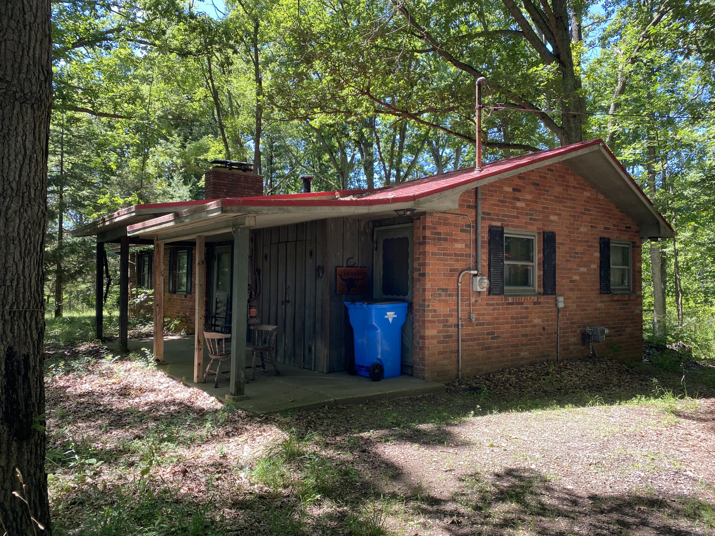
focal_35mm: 26
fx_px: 537
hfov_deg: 67.3
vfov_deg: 53.1
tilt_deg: +1.3
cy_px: 268
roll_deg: -0.2
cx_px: 358
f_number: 1.8
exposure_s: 1/158
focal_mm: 4.25
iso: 32
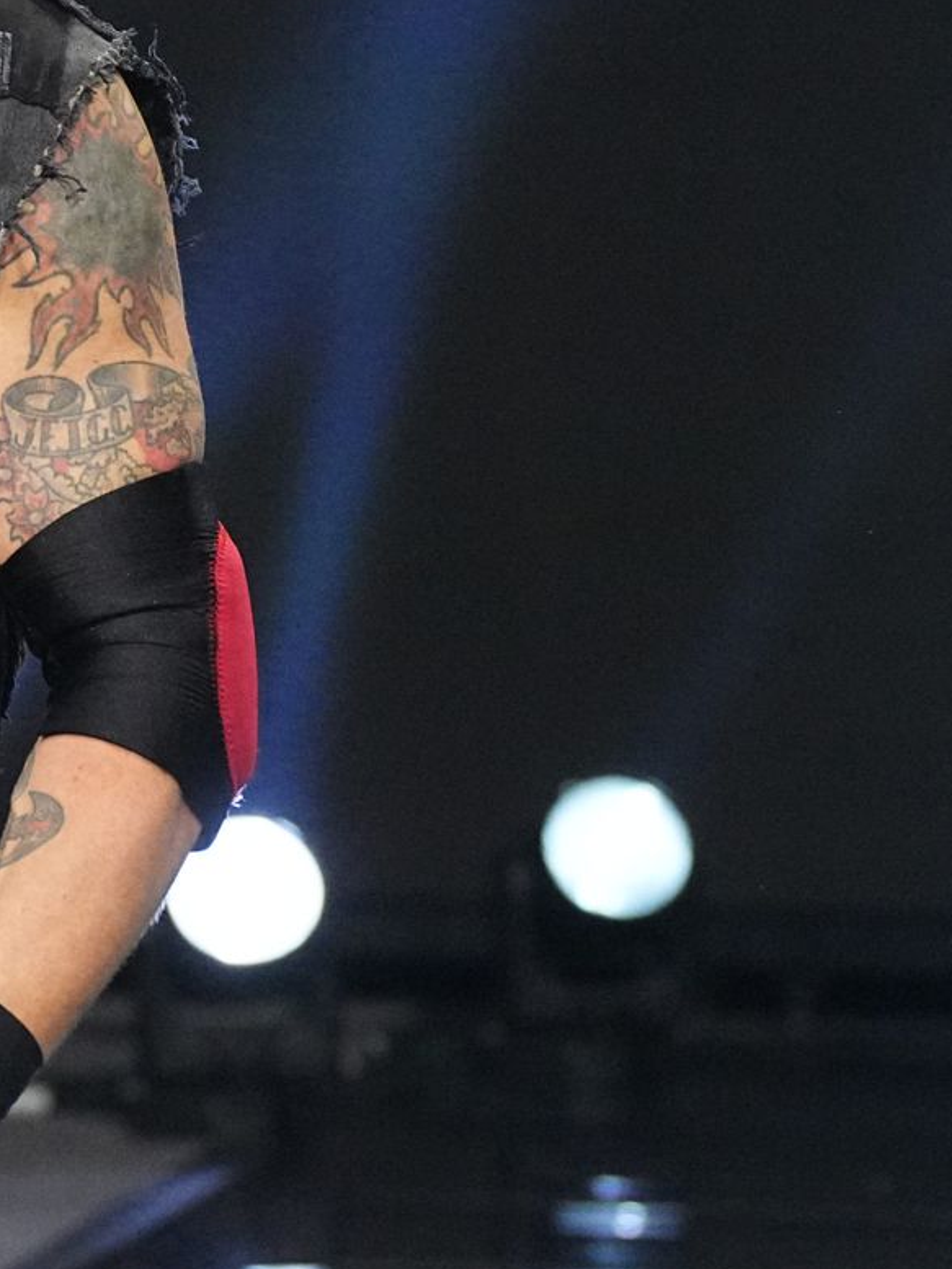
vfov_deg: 6.9
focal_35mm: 286
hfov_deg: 5.2
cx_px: -408
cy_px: 403
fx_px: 10484
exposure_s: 1/1000
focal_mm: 107
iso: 6400
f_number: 3.5
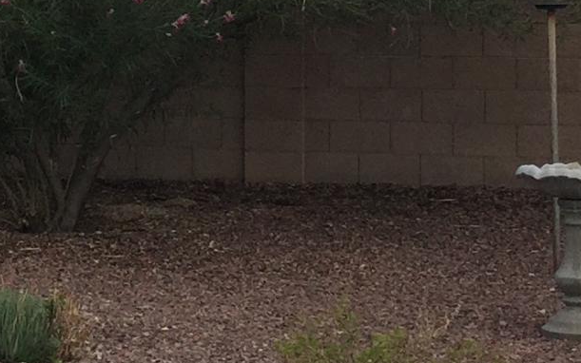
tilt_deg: -1.2
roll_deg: +1.3
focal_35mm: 151
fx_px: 2391
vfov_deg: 8.7
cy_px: 25
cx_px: -115
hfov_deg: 13.5
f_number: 2.2
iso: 32
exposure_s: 1/1412
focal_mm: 4.15
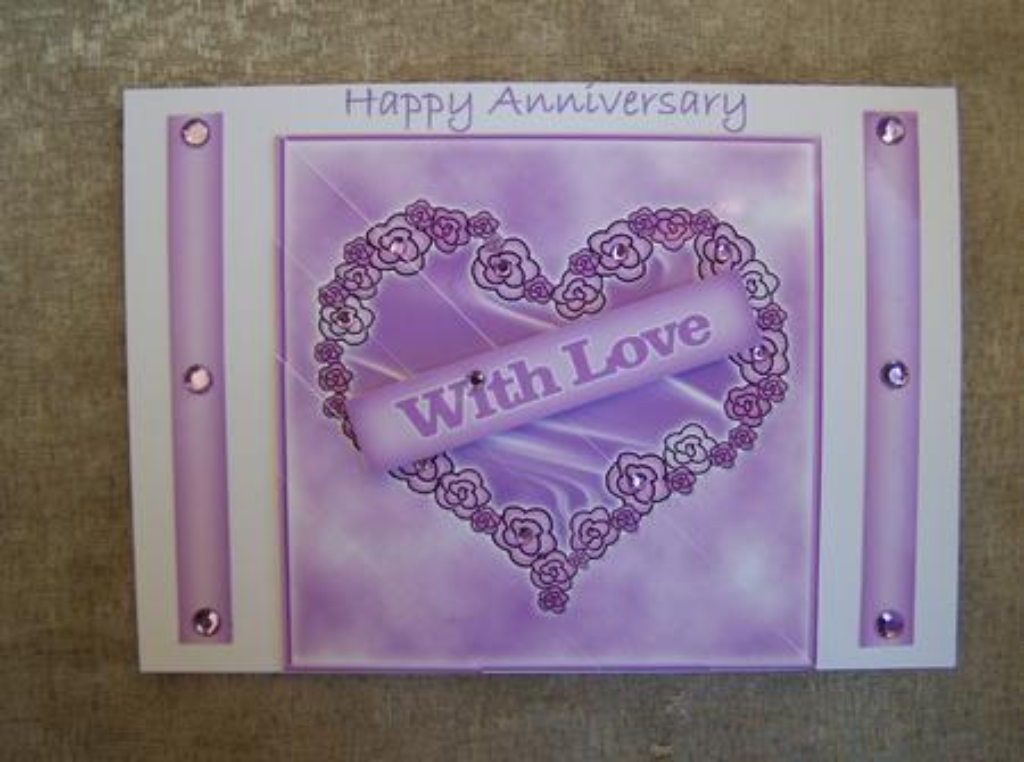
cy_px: 381
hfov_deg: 49.1
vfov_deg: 37.6
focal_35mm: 38
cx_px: 512
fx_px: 1121
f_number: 2.8
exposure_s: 1/30
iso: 100
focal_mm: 6.3
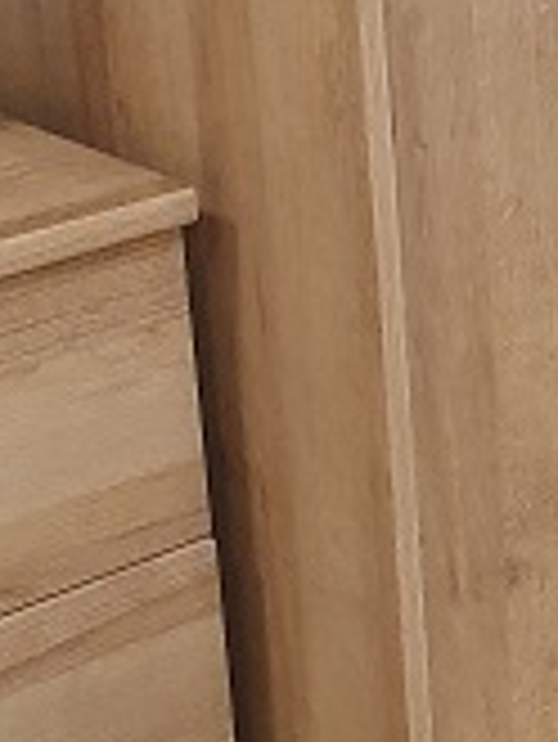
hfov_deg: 10.7
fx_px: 2726
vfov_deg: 15.4
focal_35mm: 127
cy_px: 137
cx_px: 1105
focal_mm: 4.32
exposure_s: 1/100
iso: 320
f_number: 2.4
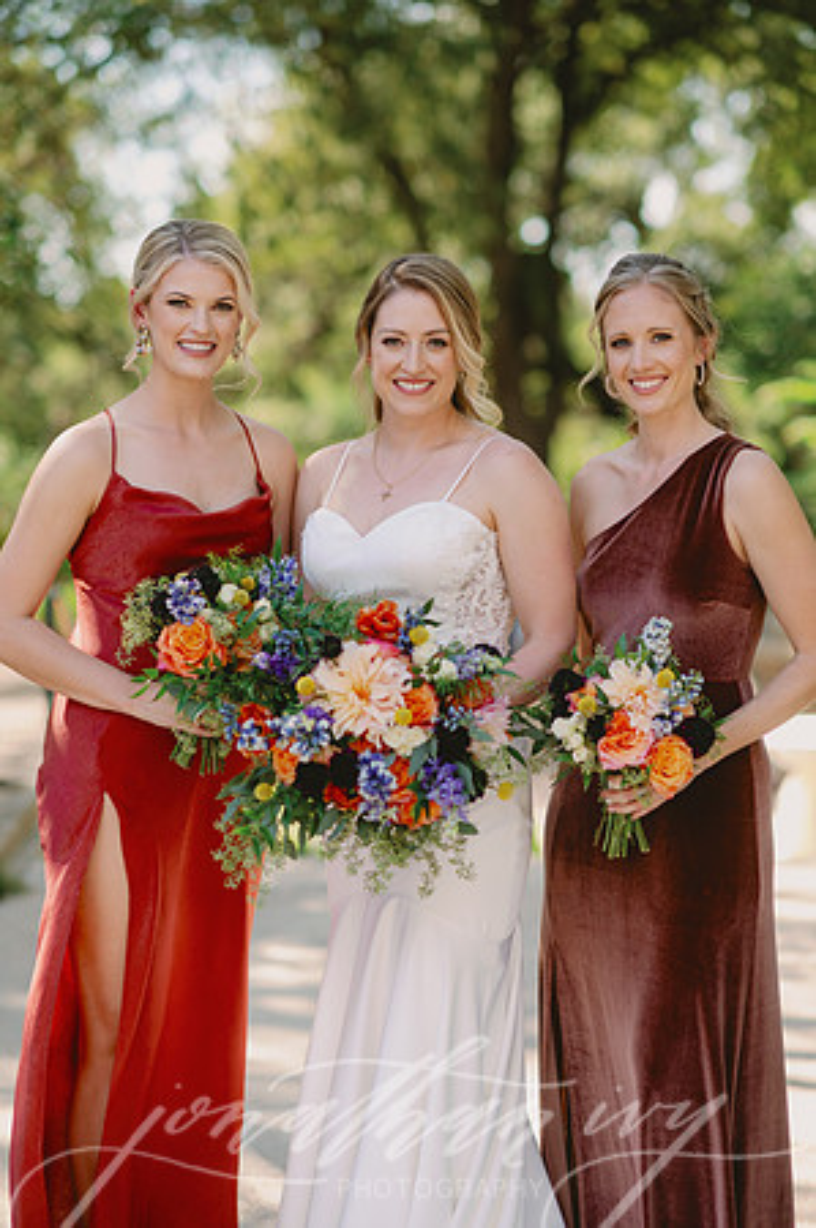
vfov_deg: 23.9
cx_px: 408
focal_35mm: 85
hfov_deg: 16.0
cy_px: 614
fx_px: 2896
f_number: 2.2
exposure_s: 1/640
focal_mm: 85
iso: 100
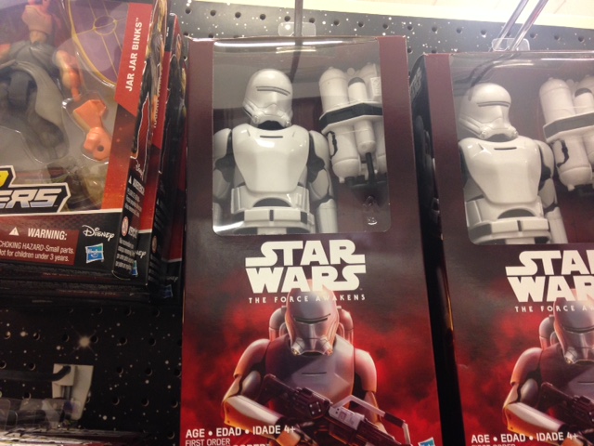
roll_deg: -3.1
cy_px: 223
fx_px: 566
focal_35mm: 33
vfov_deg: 42.9
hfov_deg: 55.4
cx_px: 297
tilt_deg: +12.0
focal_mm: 4.12
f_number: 2.4
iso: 125
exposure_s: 1/20
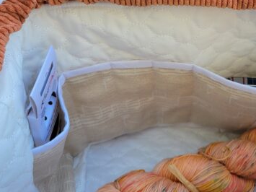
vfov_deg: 32.1
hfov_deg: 41.8
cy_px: 43
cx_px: 188
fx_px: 325
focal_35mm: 44
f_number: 1.8
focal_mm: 5.4
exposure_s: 1/232
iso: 40
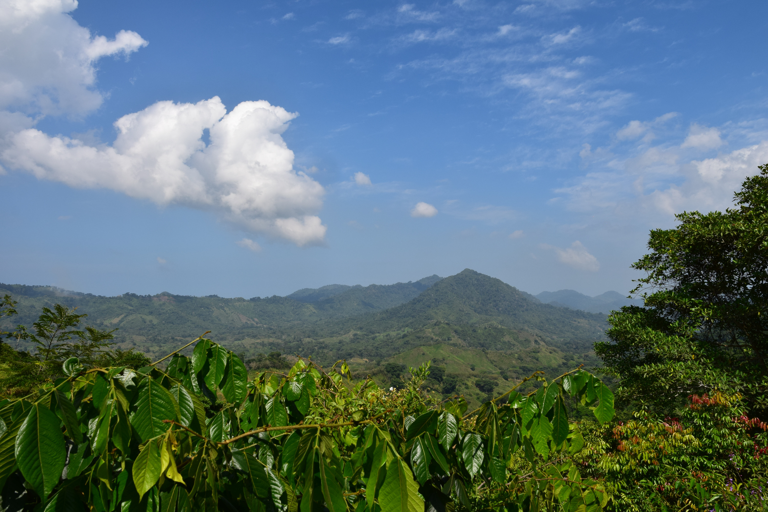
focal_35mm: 24
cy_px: 256
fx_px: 512
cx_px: 384
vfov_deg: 53.1
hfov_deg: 73.7
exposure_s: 1/500
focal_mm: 16
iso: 200
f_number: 11
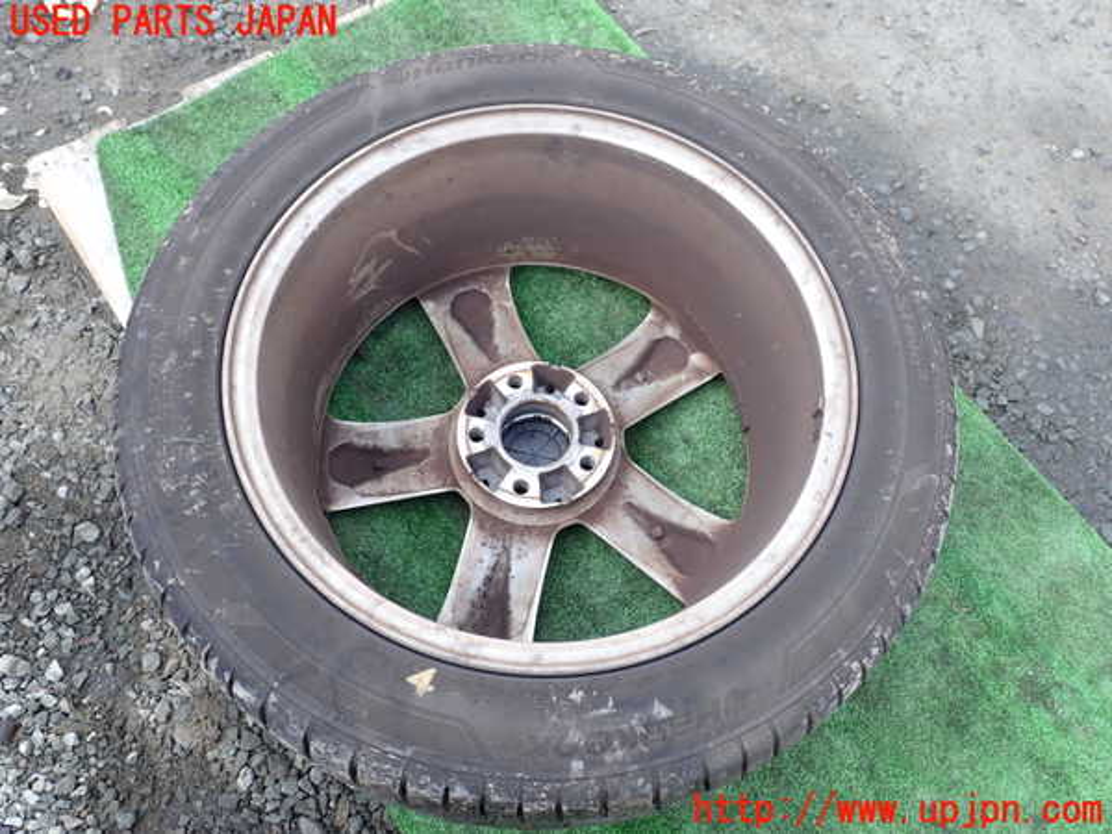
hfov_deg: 60.0
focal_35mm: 30
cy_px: 417
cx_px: 556
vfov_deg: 46.8
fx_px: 964
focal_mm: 5.4
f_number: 3.2
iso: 100
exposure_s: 1/80
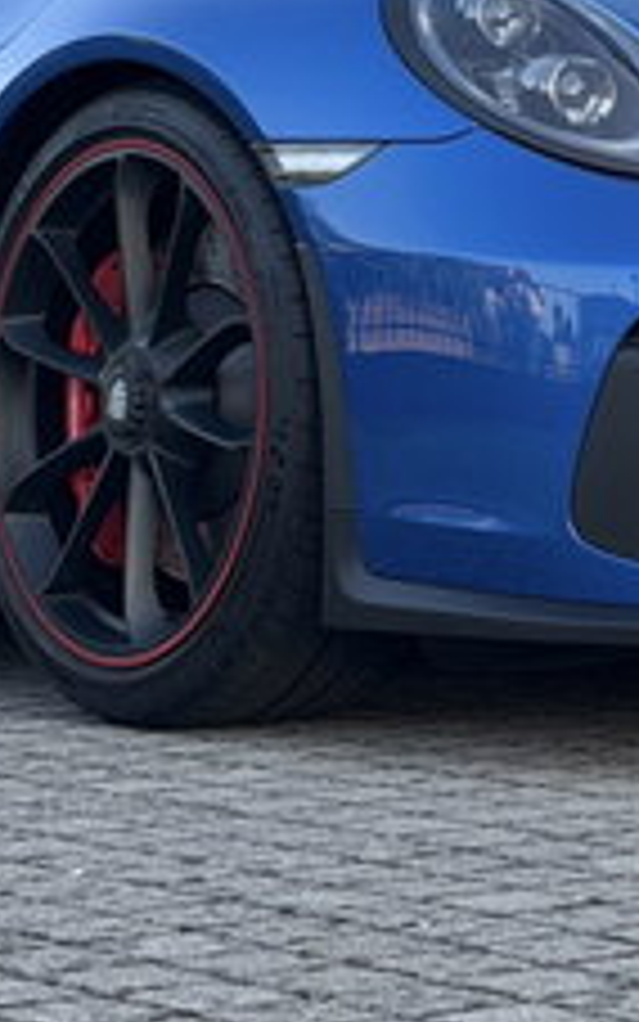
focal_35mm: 172
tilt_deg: +3.9
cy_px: -90
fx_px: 4790
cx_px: 544
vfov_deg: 12.0
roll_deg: +0.9
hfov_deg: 7.6
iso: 64
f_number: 1.78
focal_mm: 6.76
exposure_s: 1/583
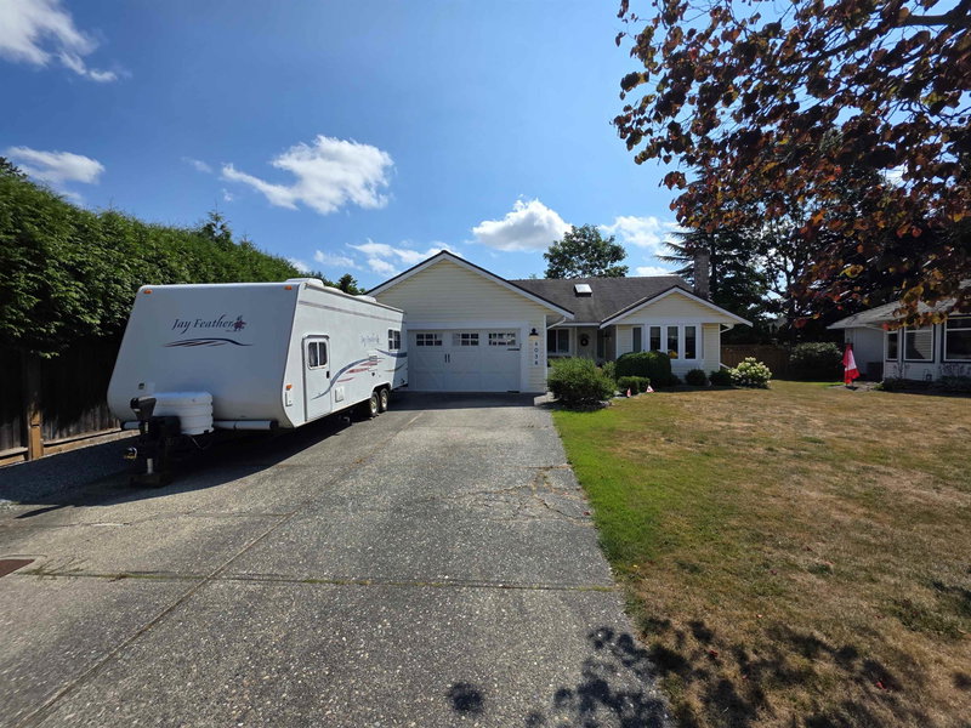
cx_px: 486
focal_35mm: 13
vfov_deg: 89.9
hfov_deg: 106.2
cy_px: 364
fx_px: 365
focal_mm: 2.2
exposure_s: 1/2961
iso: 40
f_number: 1.9
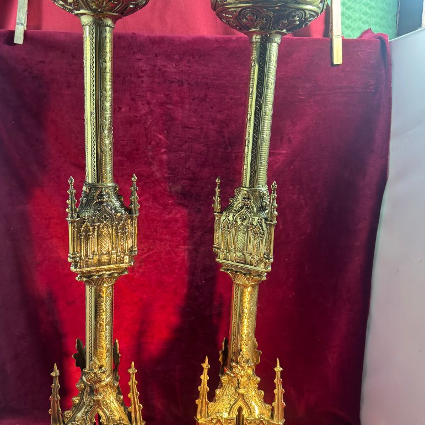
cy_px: 207
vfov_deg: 49.7
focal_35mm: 33
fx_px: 458
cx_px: 180
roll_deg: +0.0
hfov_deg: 49.6
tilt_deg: -8.8
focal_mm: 6.76
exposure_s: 1/50
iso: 160
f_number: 1.78
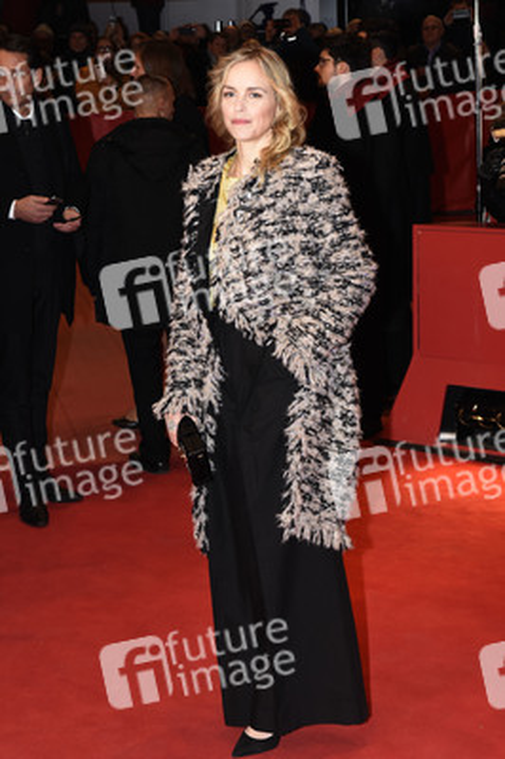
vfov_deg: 30.5
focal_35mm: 66
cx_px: 252
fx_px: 1391
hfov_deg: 20.6
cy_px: 380
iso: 800
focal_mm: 44
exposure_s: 1/250
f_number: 6.3
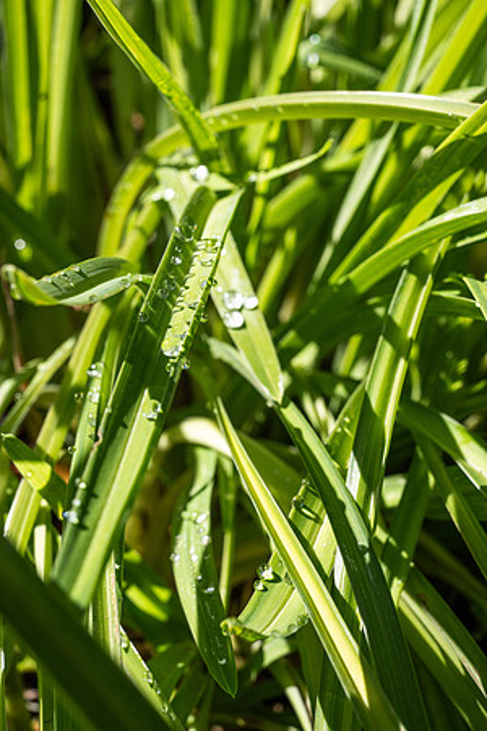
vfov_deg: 28.8
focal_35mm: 70
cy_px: 366
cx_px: 244
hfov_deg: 19.5
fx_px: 1420
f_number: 14
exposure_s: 1/250
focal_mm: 70
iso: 320
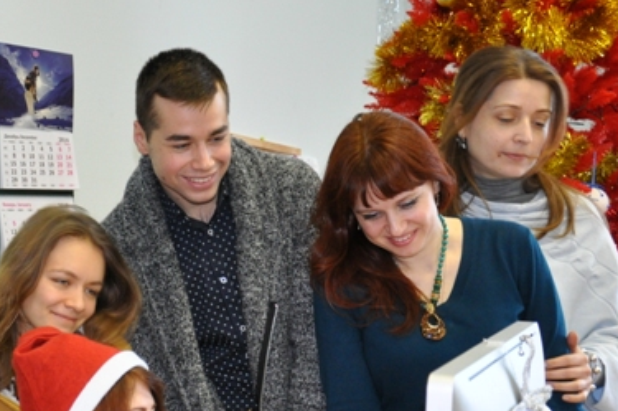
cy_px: 323
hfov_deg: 24.8
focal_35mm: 80
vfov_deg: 16.9
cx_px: 82
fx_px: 1373
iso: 800
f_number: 4
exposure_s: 1/60
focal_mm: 25
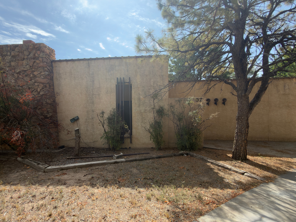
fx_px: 154
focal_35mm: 18
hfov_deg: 87.6
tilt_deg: -0.9
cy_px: 116
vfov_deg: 71.6
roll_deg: +0.5
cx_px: 135
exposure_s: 1/646
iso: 25
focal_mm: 2.22
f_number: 2.2
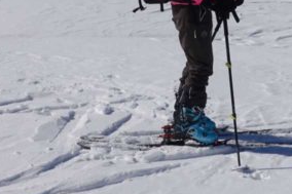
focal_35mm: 92
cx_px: 305
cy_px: -44
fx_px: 746
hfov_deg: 21.2
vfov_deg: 14.3
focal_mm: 12.35
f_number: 5.6
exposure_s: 1/250
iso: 125
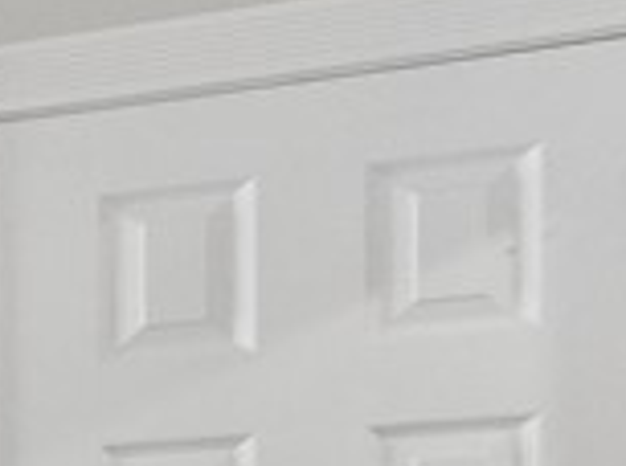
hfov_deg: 9.9
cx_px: -1506
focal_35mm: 92
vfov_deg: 14.1
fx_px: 1667
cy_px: 834
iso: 320
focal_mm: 9
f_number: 8
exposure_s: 1/30
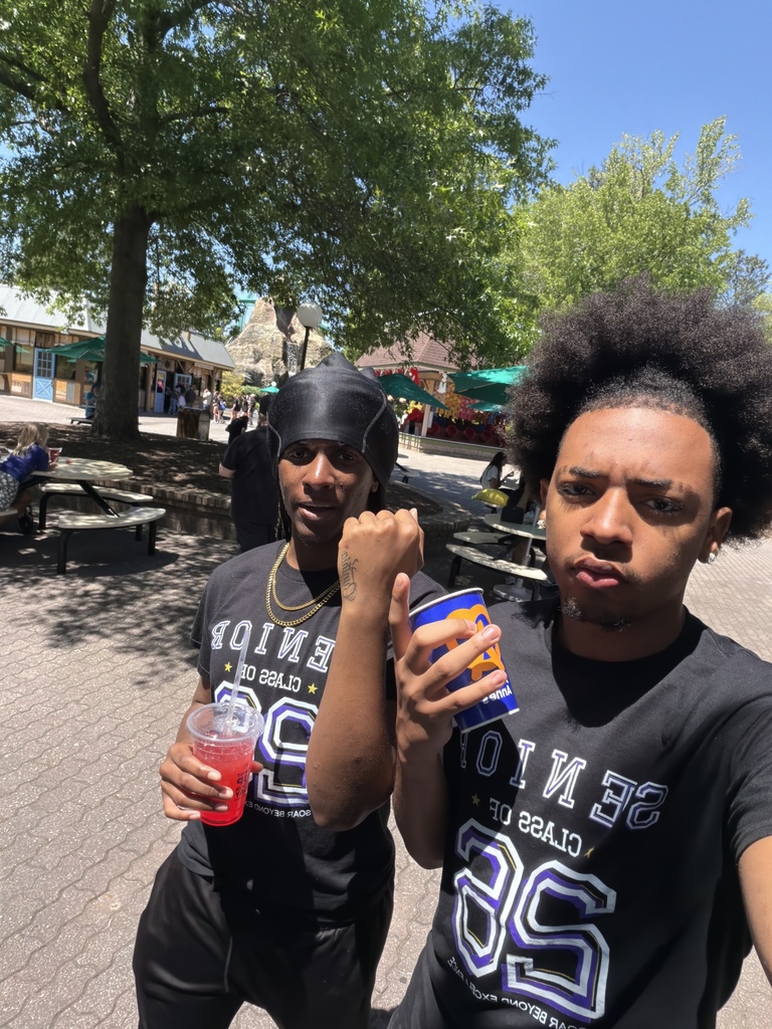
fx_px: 595
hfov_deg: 66.0
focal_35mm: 20
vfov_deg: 81.7
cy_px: 514
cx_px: 386
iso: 160
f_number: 1.9
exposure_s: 1/2128
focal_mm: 2.71
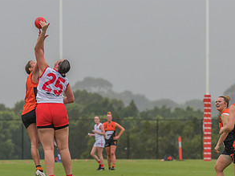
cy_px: 86
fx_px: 3878
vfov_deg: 2.6
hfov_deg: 3.5
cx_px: 90
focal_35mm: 572
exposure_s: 1/2000
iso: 800
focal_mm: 300
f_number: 6.3
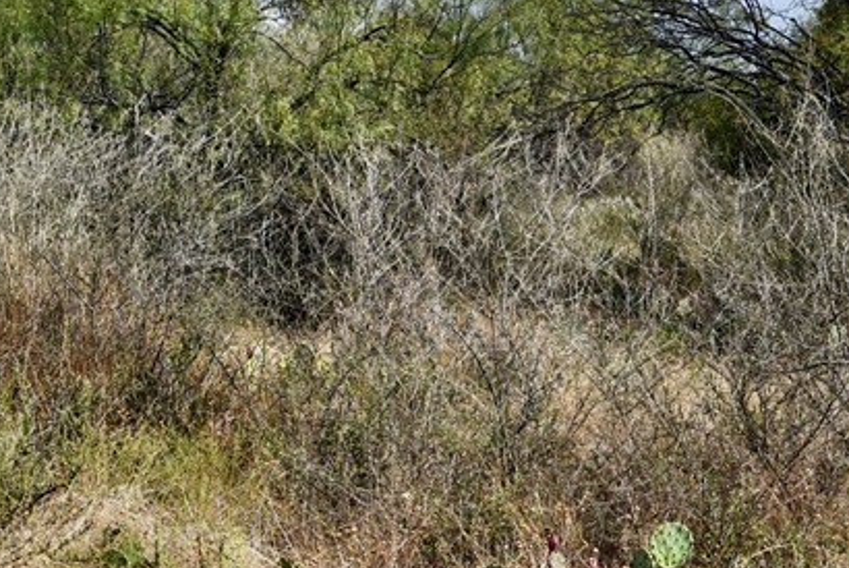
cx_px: 779
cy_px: 68
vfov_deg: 15.1
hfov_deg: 22.0
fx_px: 2124
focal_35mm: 90
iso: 100
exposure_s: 1/320
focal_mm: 23
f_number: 9
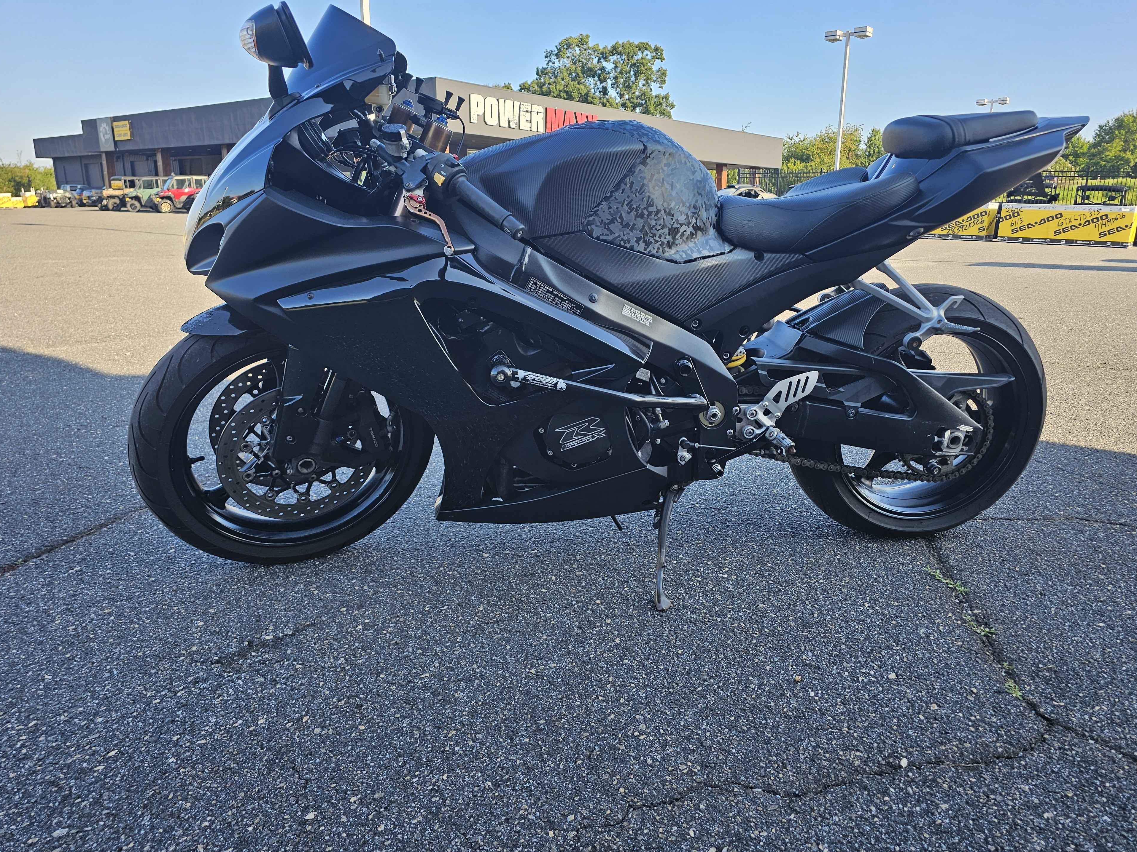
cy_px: 414
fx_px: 788
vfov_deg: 56.8
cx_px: 576
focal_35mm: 24
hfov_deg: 71.6
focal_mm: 6.3
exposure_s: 1/180
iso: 16
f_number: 1.7
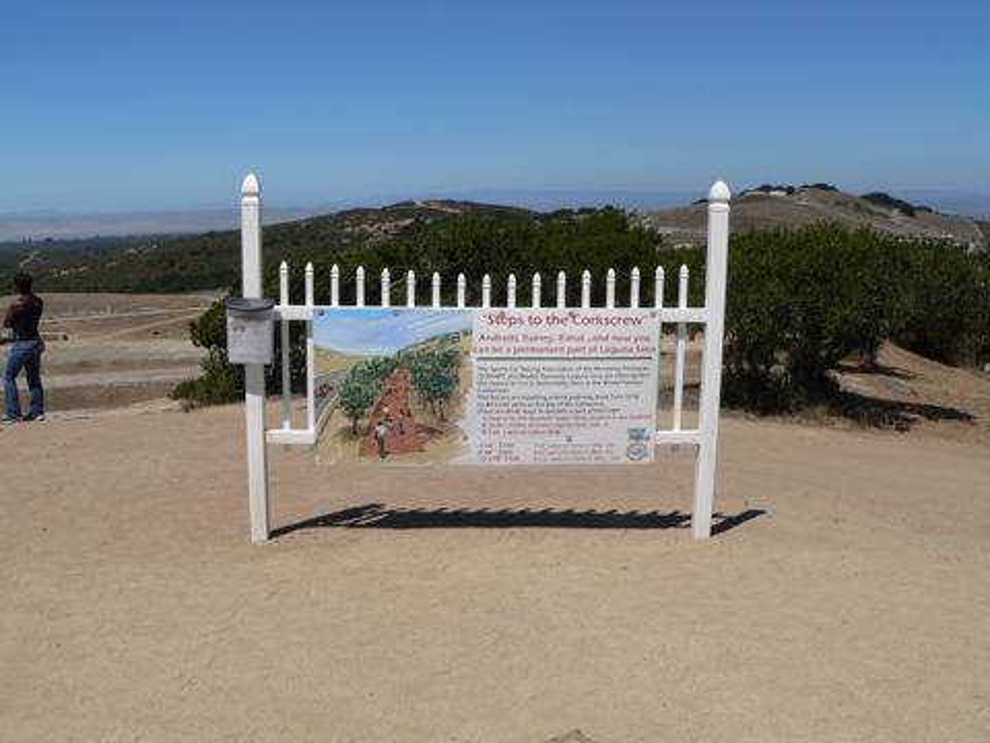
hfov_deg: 51.4
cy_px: 372
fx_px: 1030
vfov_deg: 39.7
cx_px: 495
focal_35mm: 36
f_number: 5.6
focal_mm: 6
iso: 80
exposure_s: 1/640
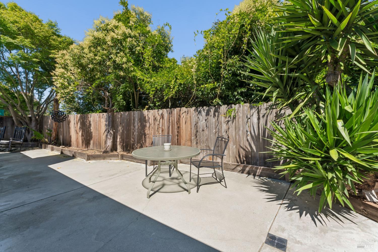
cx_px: 189
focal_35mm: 14
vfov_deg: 81.2
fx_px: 147
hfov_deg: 104.3
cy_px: 126
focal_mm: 14
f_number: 22
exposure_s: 1/20
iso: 100
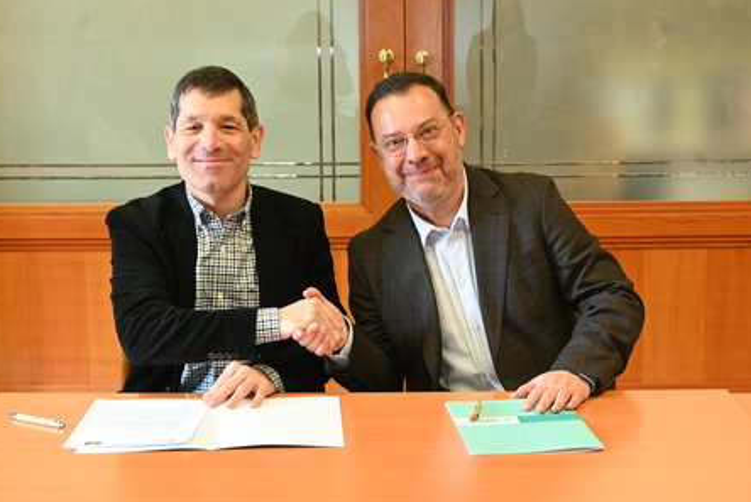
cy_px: 254
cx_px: 379
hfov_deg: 33.9
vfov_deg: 23.0
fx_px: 1232
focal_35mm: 59
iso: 3200
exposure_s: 1/125
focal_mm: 38
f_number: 5.6
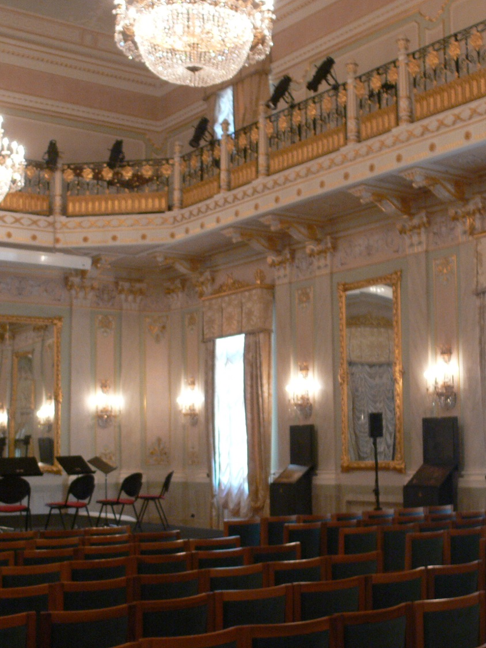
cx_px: 341
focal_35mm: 54
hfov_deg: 26.8
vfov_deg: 35.6
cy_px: 325
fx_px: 1011
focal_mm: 7.9
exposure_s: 1/15
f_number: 2.8
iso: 200
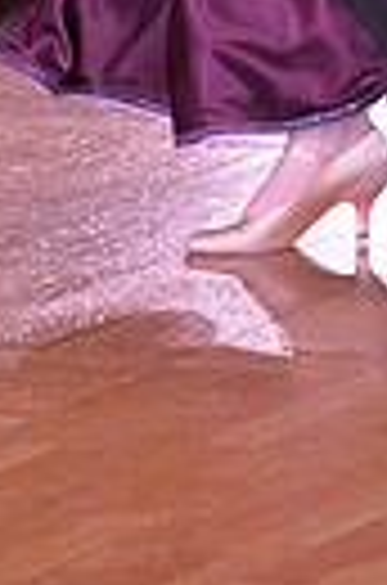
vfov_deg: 4.2
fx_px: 7976
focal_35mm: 492
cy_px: -436
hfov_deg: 2.8
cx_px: 466
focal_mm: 110
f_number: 6.3
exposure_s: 1/250
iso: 2000
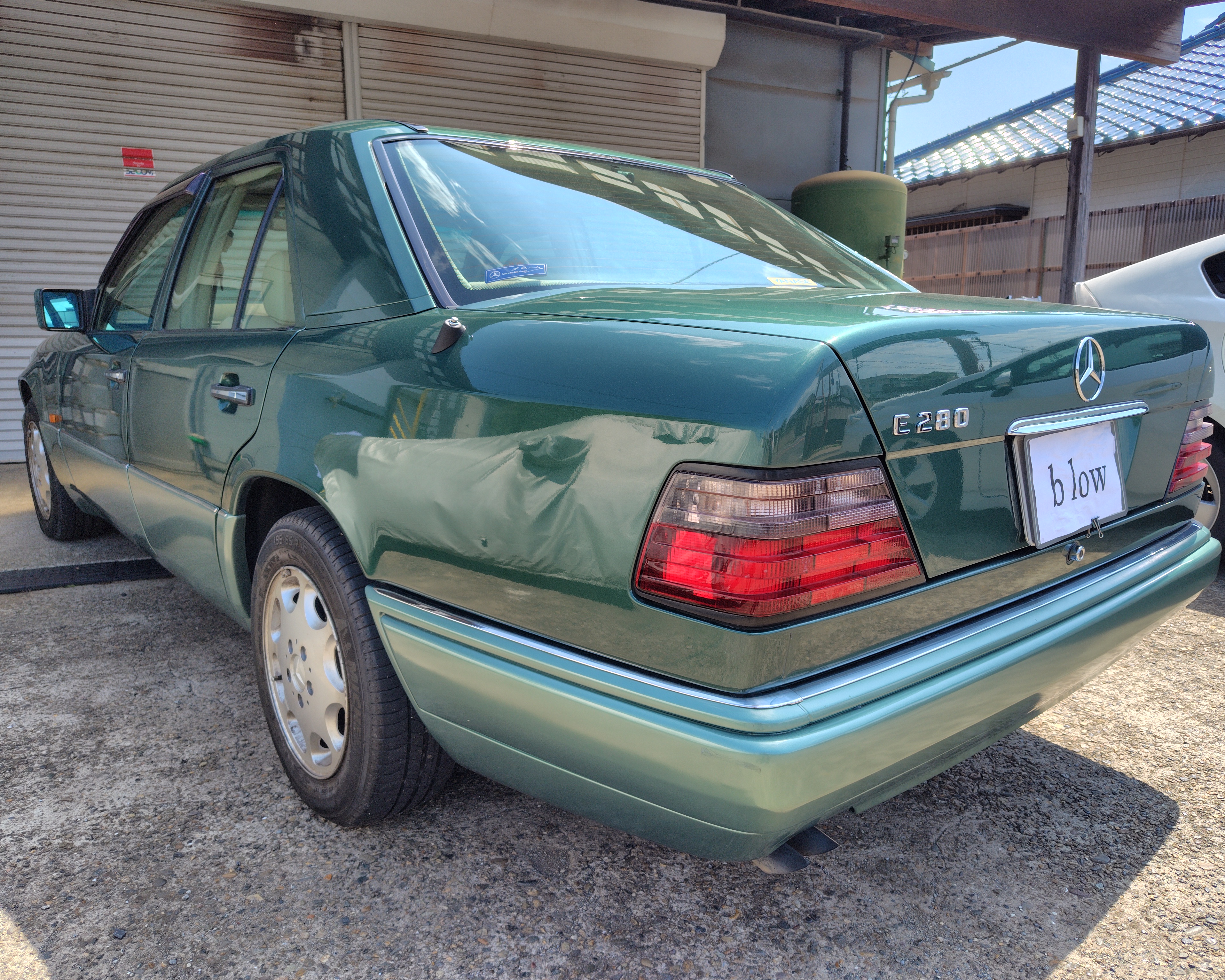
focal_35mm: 24
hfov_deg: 70.2
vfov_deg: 58.8
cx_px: 642
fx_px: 870
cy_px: 490
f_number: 1.9
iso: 50
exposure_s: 1/569
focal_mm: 5.6
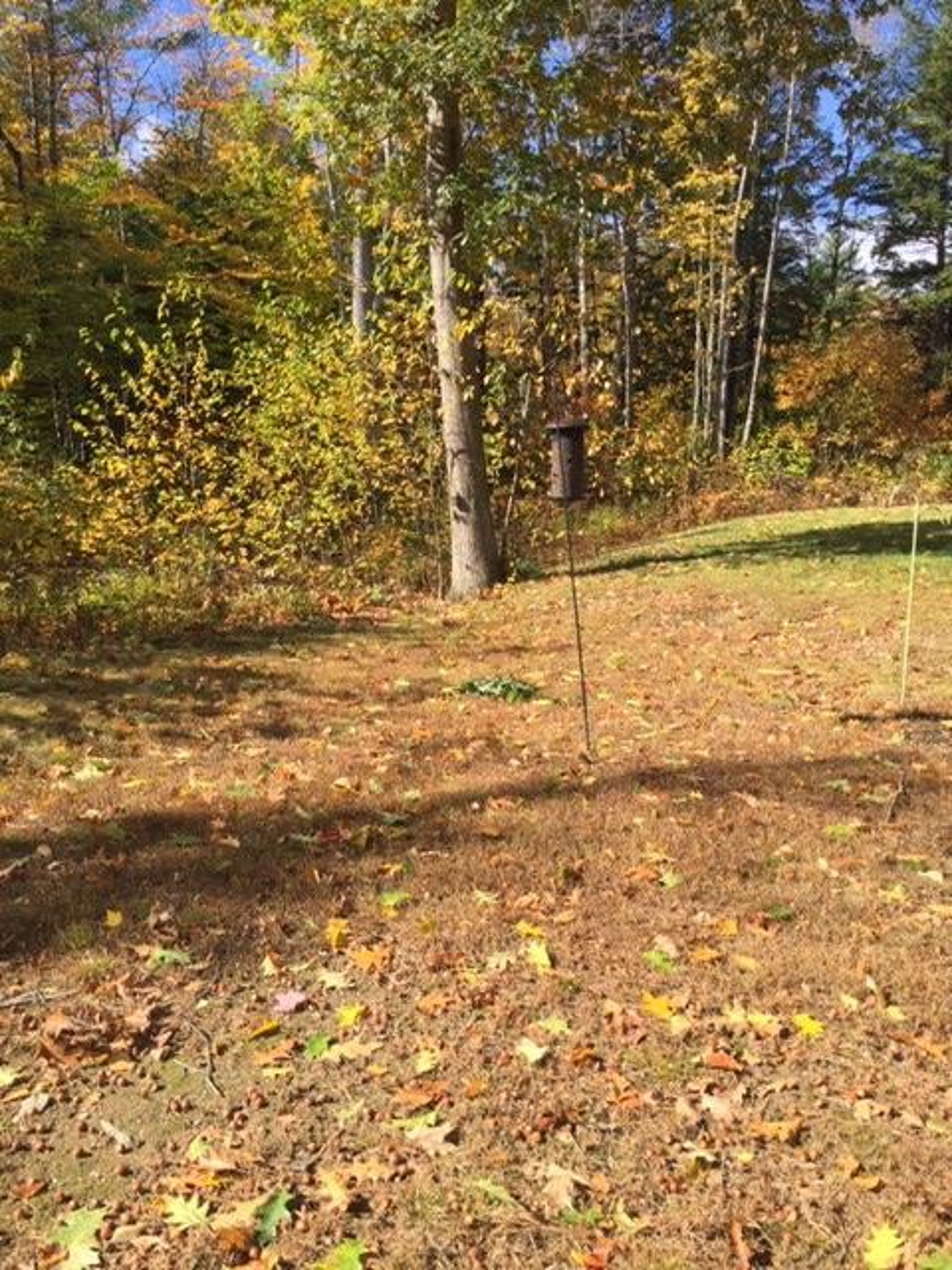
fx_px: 1063
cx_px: 476
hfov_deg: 48.2
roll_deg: +0.1
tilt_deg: -8.1
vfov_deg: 61.7
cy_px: 635
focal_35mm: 29
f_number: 2.2
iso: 32
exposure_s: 1/879
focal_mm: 4.15
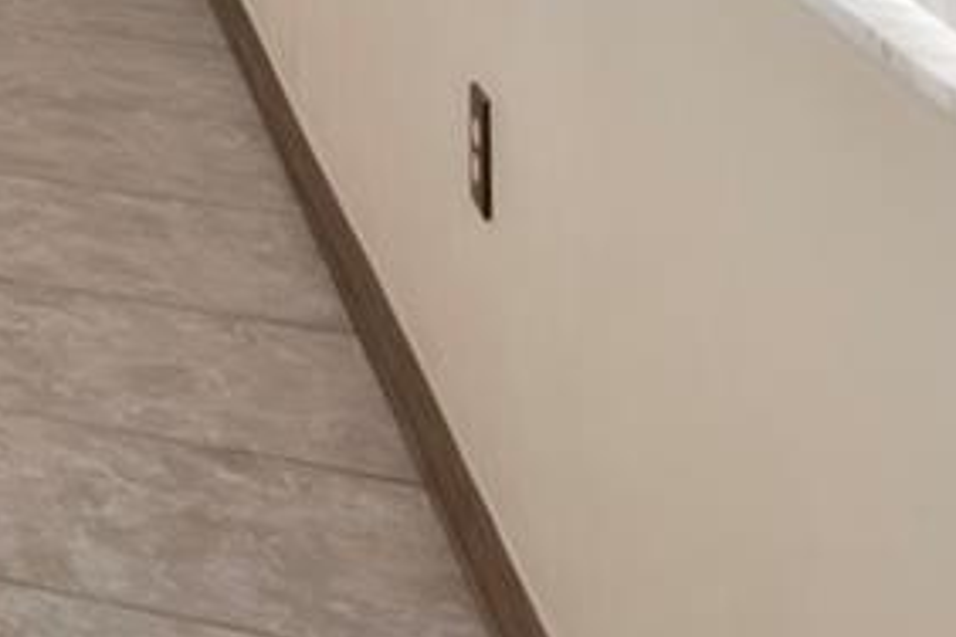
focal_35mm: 85
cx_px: -1397
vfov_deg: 13.3
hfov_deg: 14.4
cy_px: -725
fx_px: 2257
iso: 250
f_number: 9
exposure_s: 1/4
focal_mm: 10
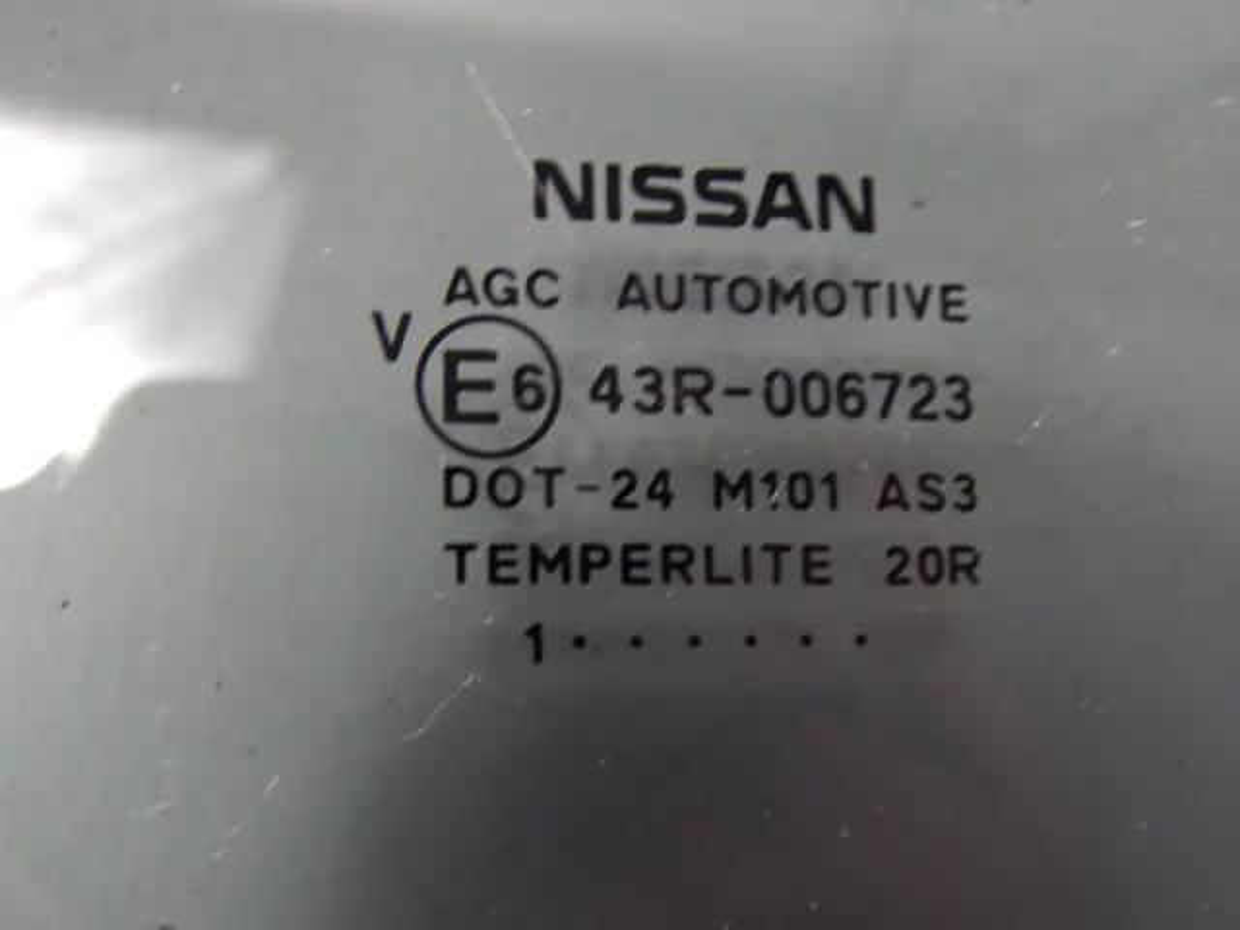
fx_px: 1970
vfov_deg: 26.6
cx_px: 620
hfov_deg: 34.9
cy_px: 465
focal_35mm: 55
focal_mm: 9.7
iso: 400
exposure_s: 1/15
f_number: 3.8
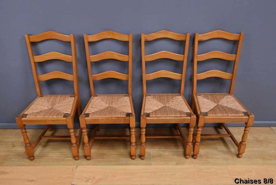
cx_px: 138
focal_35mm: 30
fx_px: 230
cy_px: 92
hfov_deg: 61.9
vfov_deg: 43.7
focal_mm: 30
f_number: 7.1
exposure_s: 1/200
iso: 5000
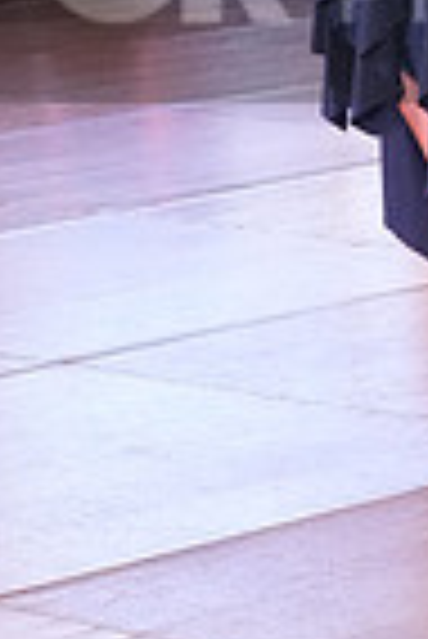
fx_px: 3985
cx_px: 610
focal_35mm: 224
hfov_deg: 6.1
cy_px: -45
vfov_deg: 9.1
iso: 6400
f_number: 7.1
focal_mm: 37
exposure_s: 1/250
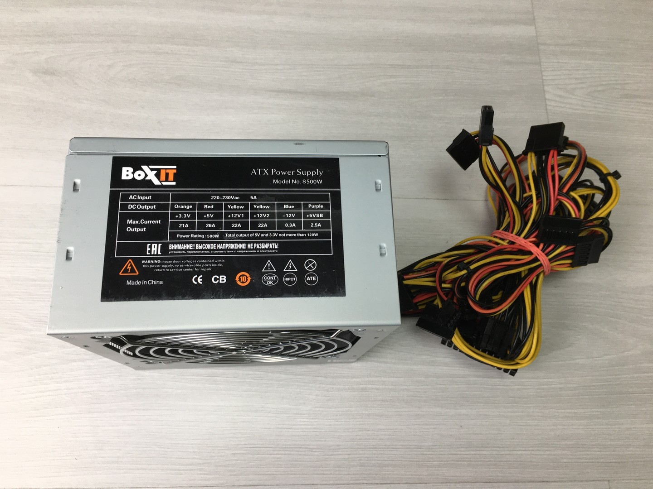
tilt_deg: -71.6
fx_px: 547
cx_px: 326
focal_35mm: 29
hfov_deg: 61.7
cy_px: 244
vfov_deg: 48.2
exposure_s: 1/100
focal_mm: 4.15
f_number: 2.2
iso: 40
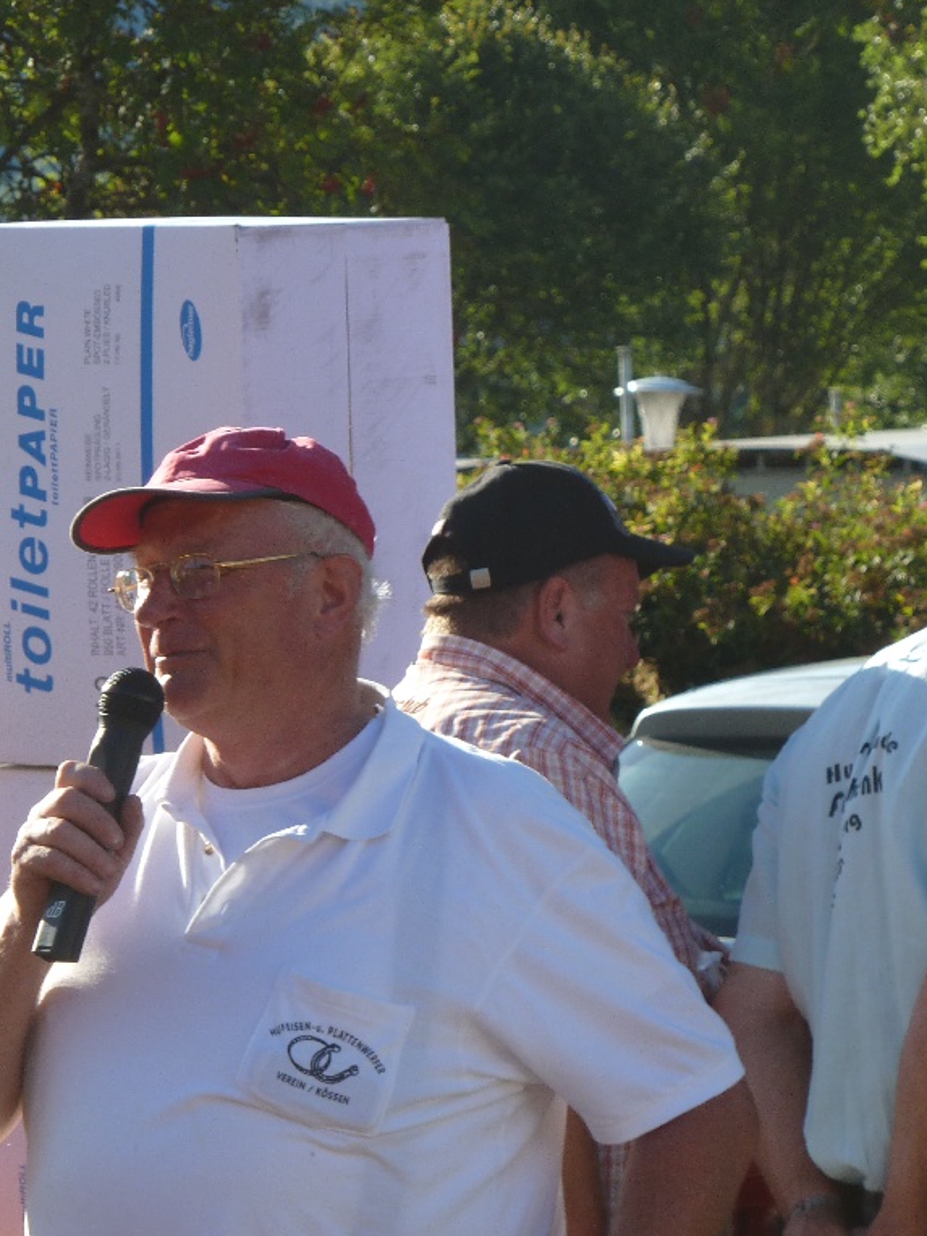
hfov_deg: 6.1
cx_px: 283
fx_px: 8712
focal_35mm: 244
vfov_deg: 8.1
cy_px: 620
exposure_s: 1/200
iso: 80
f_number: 4.5
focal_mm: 29.9
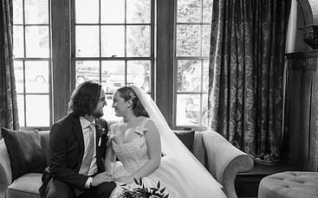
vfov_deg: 27.9
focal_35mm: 46
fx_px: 398
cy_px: 119
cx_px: 100
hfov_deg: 42.8
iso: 1000
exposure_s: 1/100
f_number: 2.8
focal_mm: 28
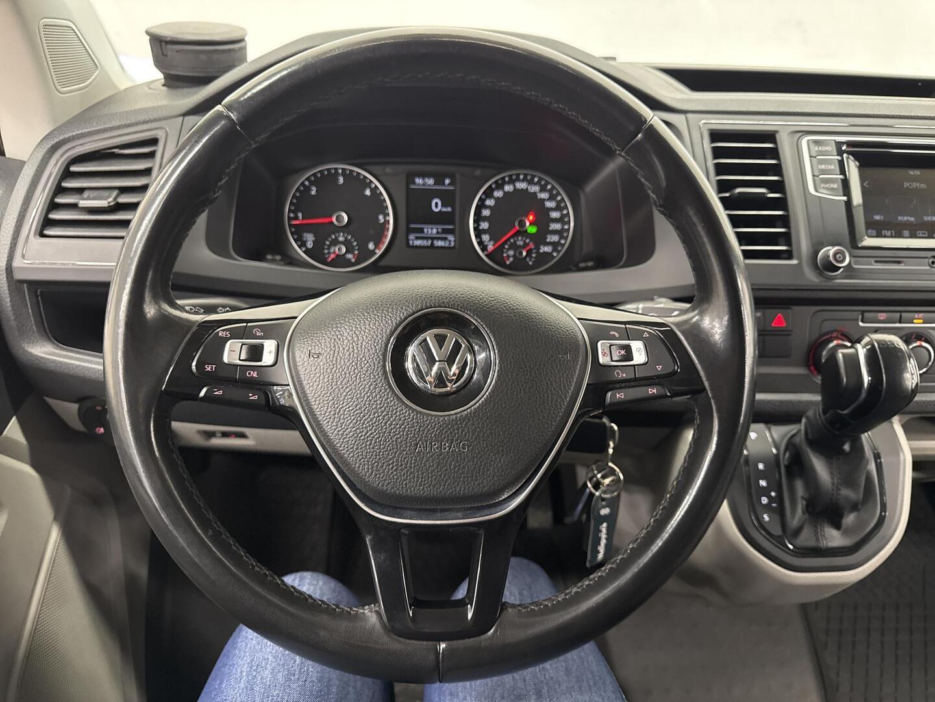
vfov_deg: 56.8
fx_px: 648
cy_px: 351
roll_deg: -2.6
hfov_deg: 71.6
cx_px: 468
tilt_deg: -31.7
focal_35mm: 24
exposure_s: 1/33
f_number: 1.78
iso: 640
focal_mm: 6.76
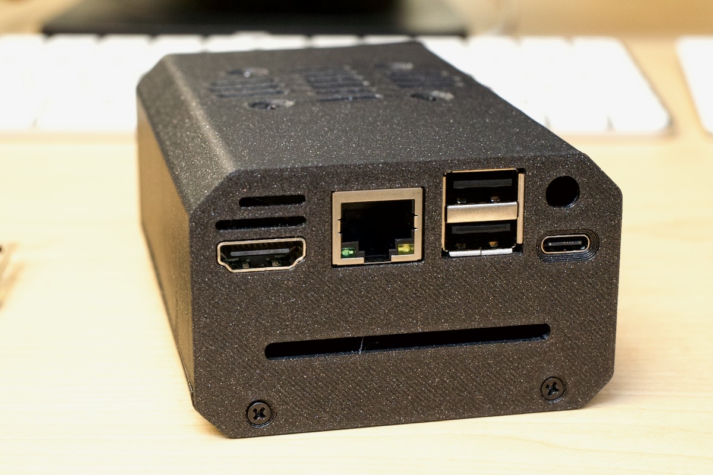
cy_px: 238
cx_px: 356
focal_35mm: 75
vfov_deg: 18.2
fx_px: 1485
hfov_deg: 27.0
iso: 1250
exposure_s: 1/60
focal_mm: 50
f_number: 8
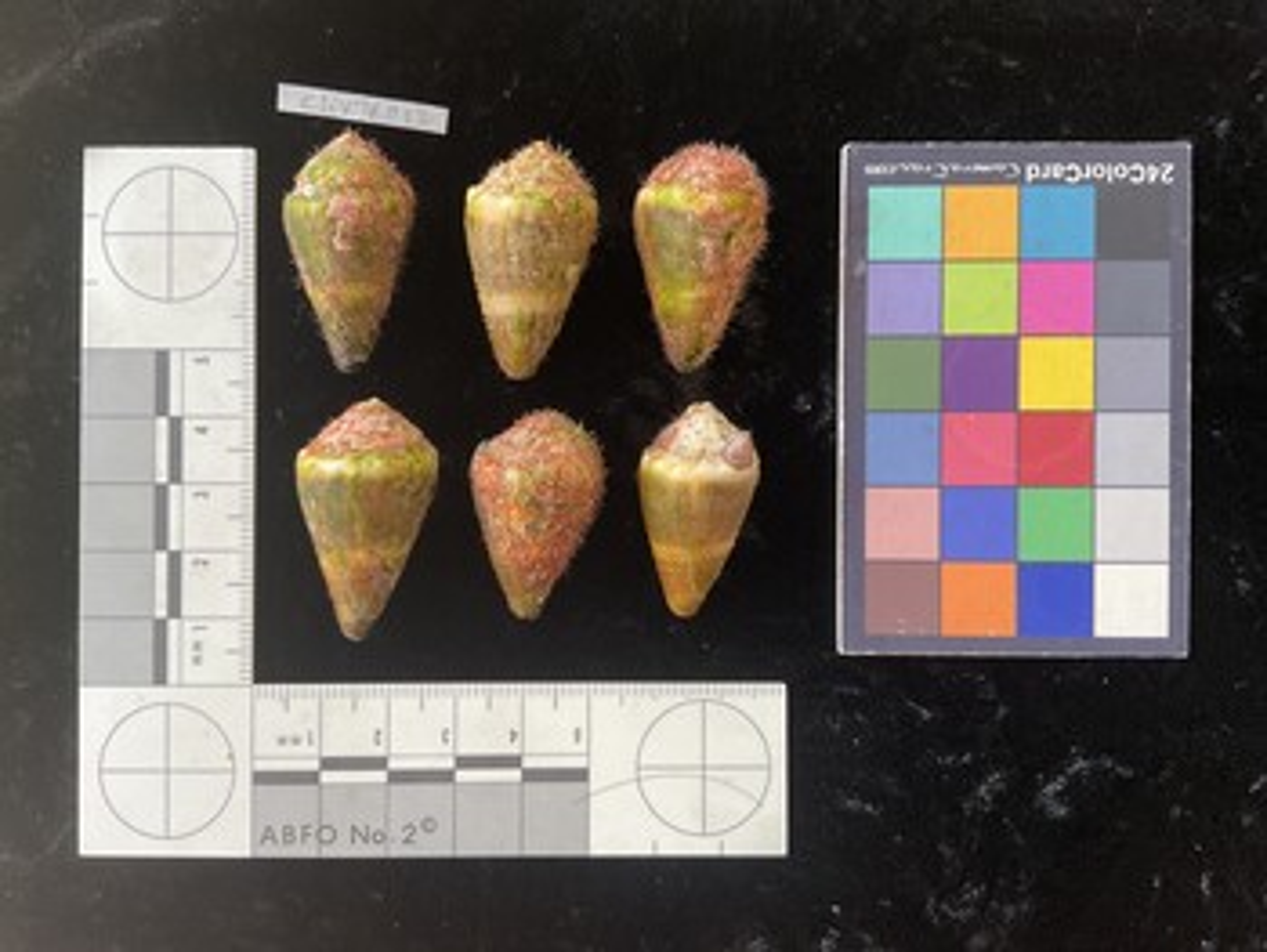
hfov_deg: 61.6
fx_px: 1062
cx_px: 634
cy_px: 476
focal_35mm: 29
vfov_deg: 48.3
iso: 64
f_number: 1.8
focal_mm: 3
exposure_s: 1/120
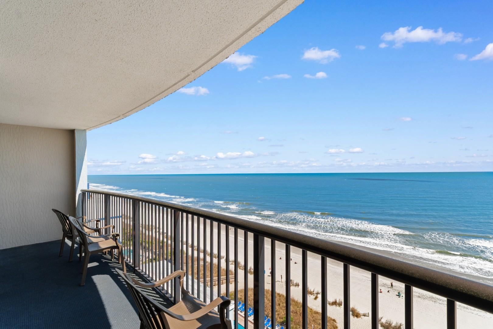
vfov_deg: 77.3
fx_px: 205
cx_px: 246
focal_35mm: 15
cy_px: 164
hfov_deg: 100.4
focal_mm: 10
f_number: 7.1
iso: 100
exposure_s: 1/200
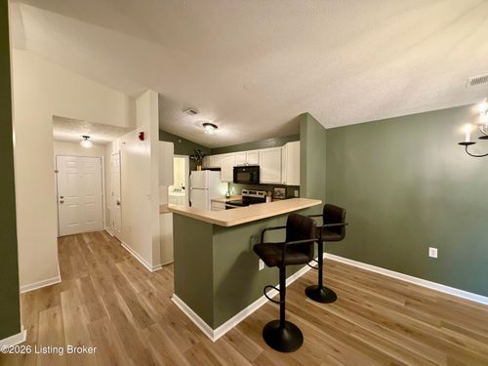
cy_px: 183
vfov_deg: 85.7
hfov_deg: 102.1
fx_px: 197
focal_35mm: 14
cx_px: 244
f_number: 2.2
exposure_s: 1/60
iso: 400
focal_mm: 2.22
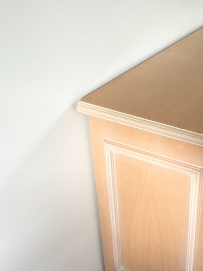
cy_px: 226
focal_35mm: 55
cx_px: 156
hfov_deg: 26.2
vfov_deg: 33.7
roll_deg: -0.2
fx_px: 430
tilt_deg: -39.1
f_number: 2.4
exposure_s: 1/33
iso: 100
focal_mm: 3.3
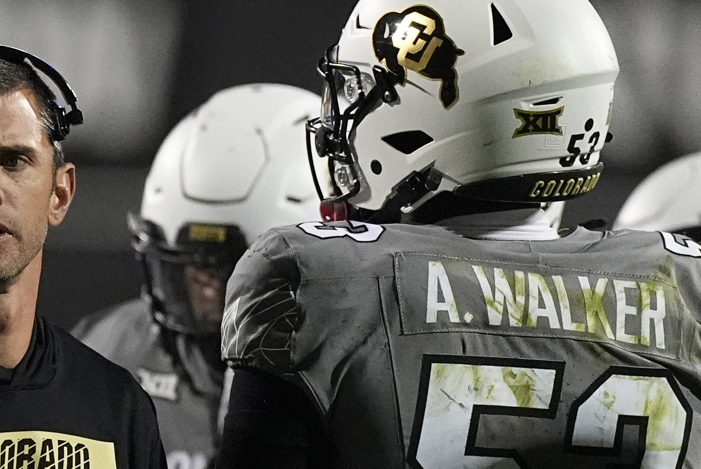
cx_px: -122
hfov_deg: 1.0
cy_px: 440
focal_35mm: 2142
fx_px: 41745
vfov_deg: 0.6
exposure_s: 1/1600
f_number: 4
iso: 8000
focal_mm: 600
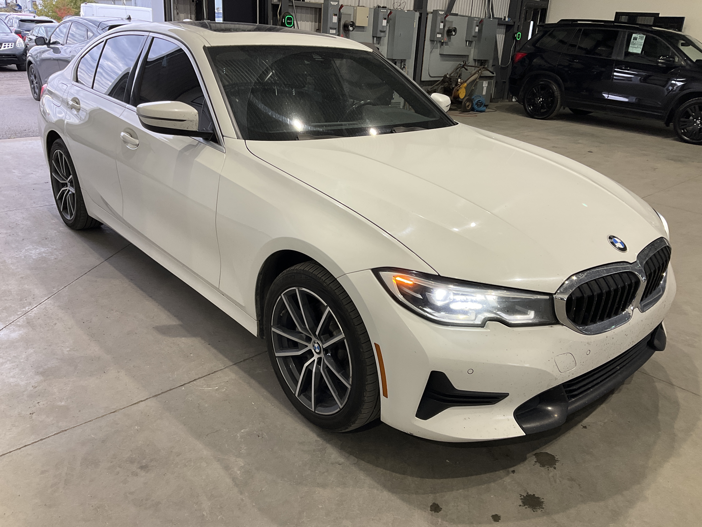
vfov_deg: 48.2
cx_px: 351
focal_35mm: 29
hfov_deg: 61.7
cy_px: 264
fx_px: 588
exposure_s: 1/120
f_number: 1.8
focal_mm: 3
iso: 64
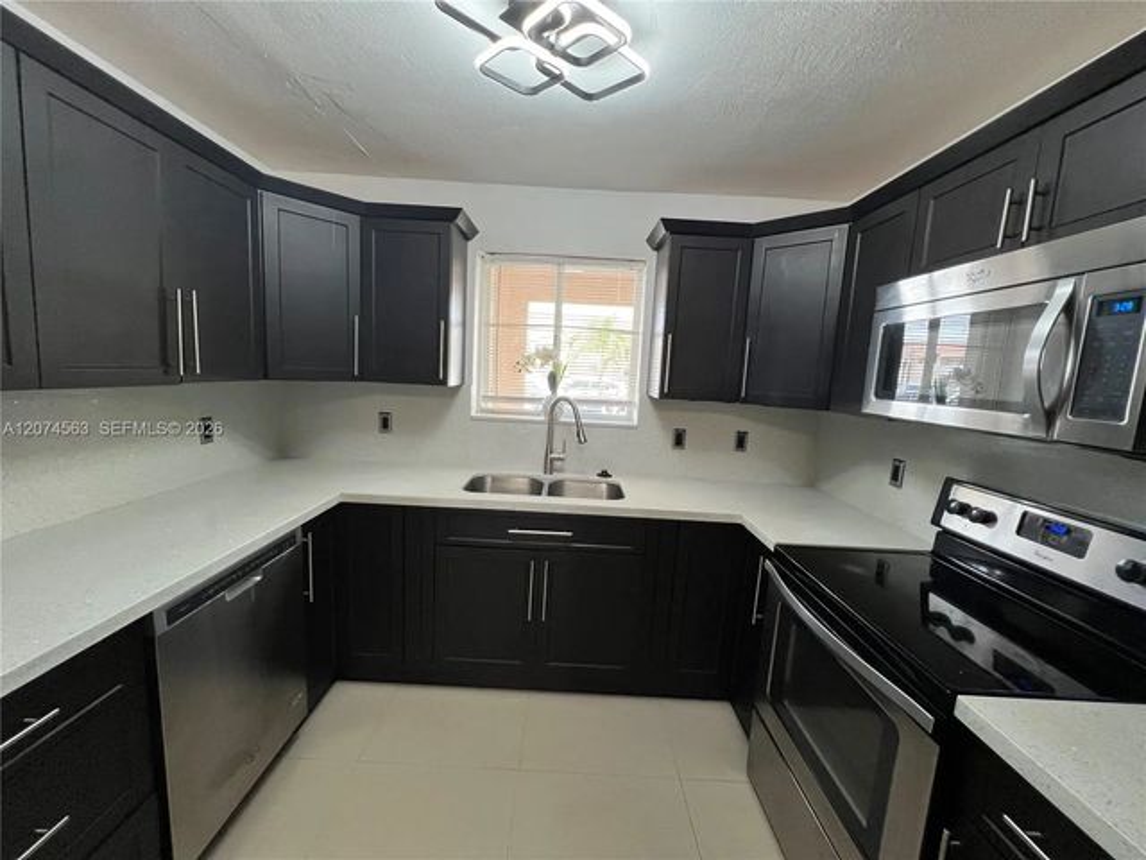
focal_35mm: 13
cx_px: 573
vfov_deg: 89.9
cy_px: 430
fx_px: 430
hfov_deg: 106.2
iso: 125
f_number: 1.8
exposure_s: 1/120
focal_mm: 1.57
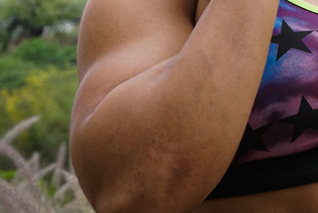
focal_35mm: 167
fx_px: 1477
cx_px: 346
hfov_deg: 12.1
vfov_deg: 8.2
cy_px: -44
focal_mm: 64
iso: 2500
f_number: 9
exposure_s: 1/1600
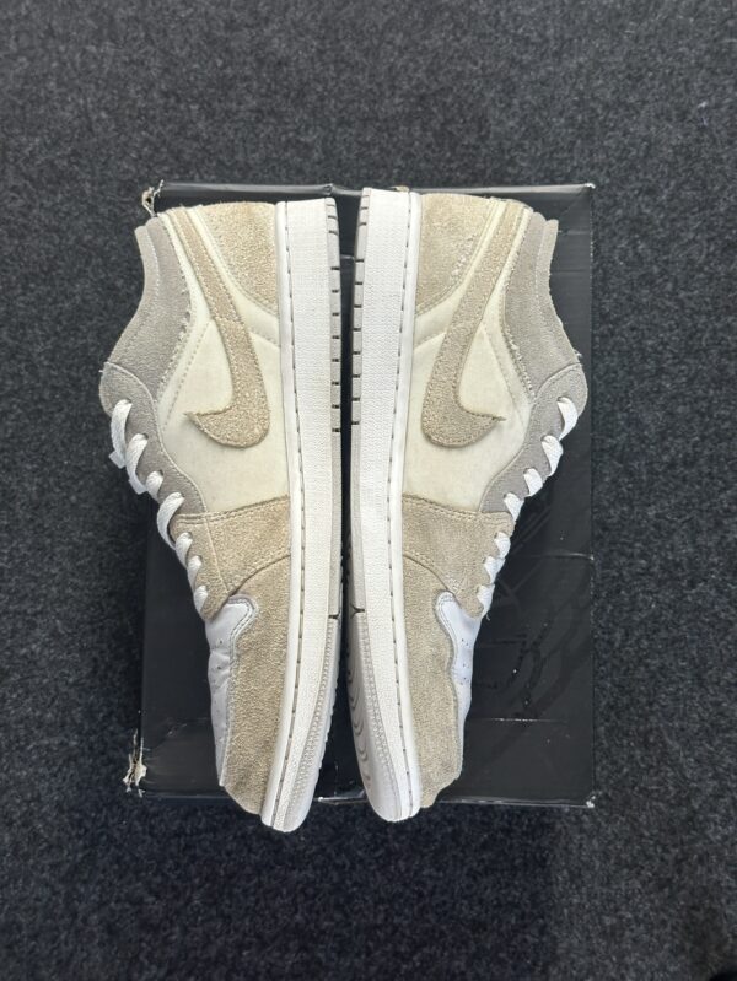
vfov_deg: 39.6
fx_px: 1362
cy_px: 490
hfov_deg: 30.3
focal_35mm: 48
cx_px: 368
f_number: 1.78
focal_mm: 6.86
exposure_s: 1/50
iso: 200
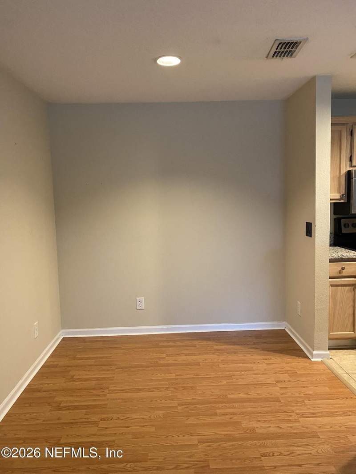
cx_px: 178
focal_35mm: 26
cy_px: 237
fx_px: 356
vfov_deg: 67.3
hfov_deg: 53.1
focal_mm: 4.25
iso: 320
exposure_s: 1/60
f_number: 1.8
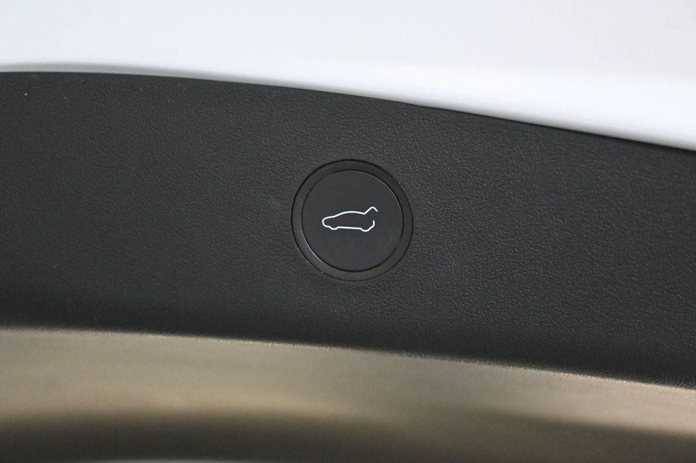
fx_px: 986
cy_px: 232
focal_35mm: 51
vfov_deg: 26.5
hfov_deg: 38.9
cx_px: 348
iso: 8000
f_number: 5
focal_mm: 34
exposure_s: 1/60
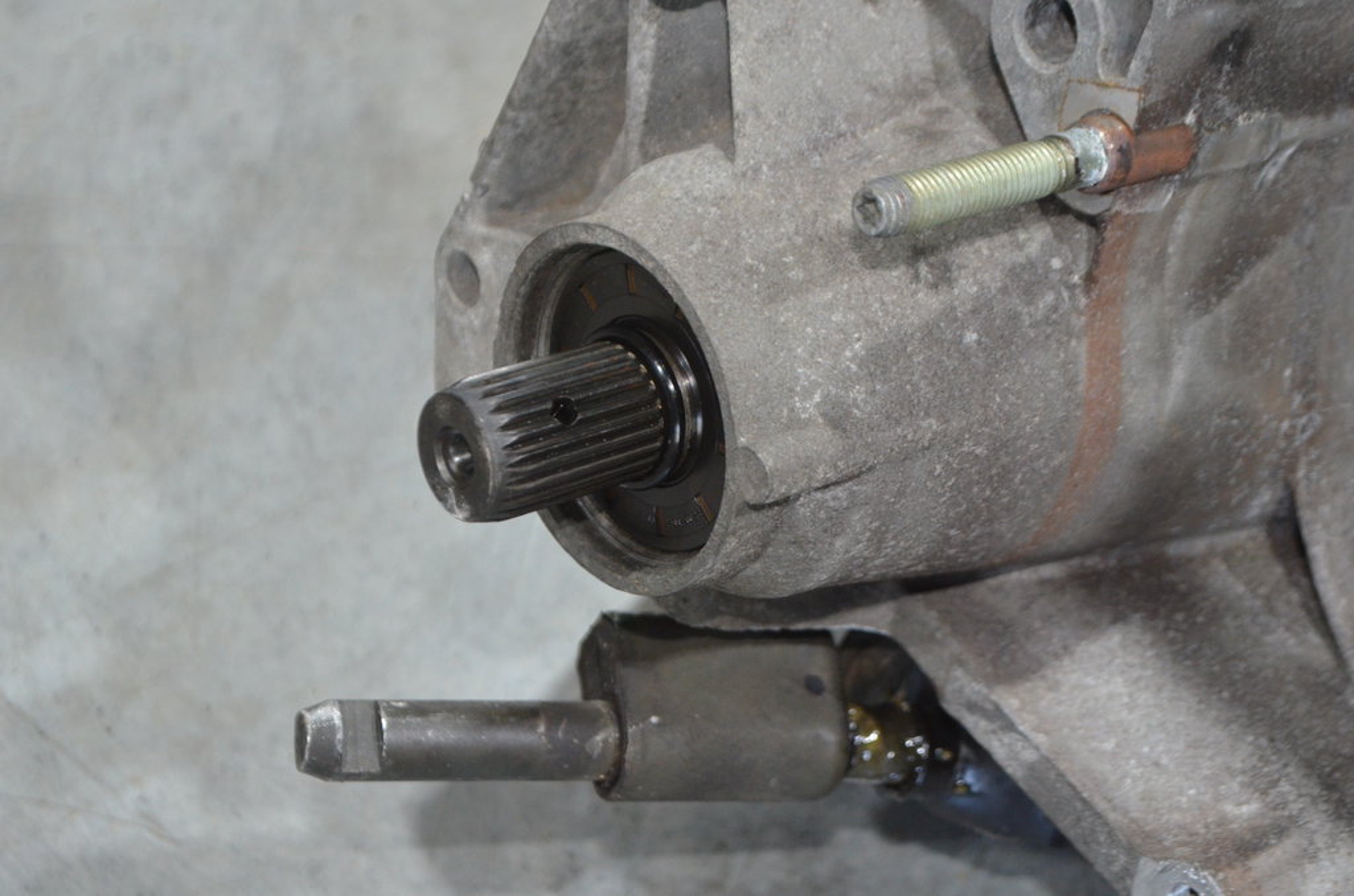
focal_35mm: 72
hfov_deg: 28.1
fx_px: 2702
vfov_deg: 18.8
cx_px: 677
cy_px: 448
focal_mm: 48
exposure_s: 1/60
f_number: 5.3
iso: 2500
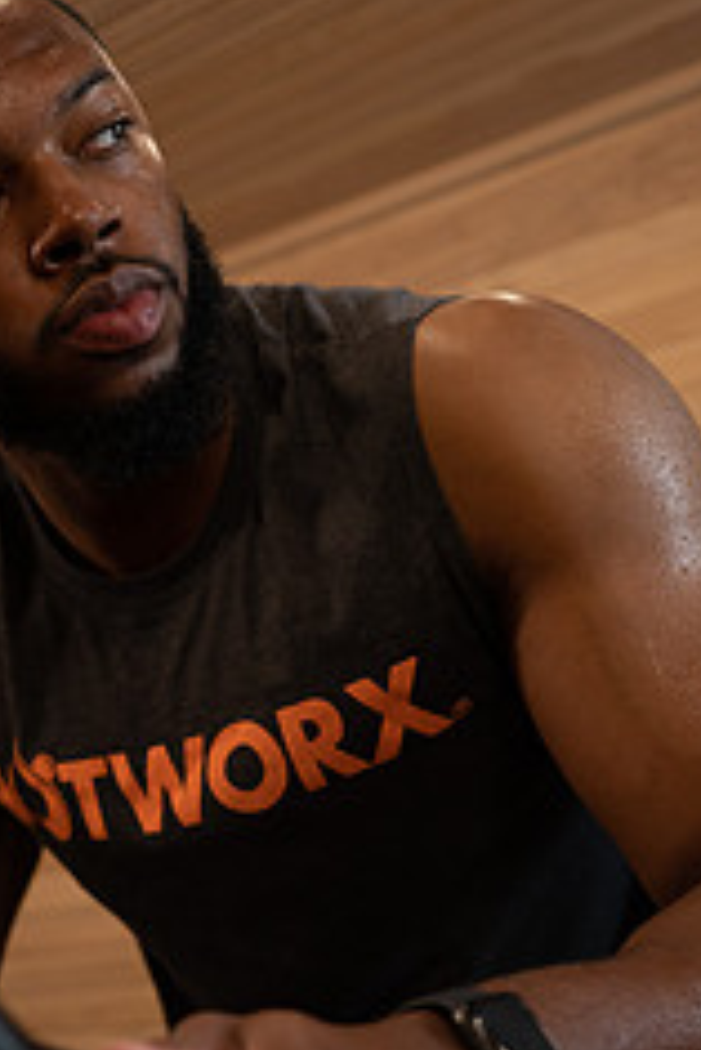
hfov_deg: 20.0
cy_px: 563
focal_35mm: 67
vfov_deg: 30.0
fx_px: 1954
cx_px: 71
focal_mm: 35
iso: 400
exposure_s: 1/160
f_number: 2.8
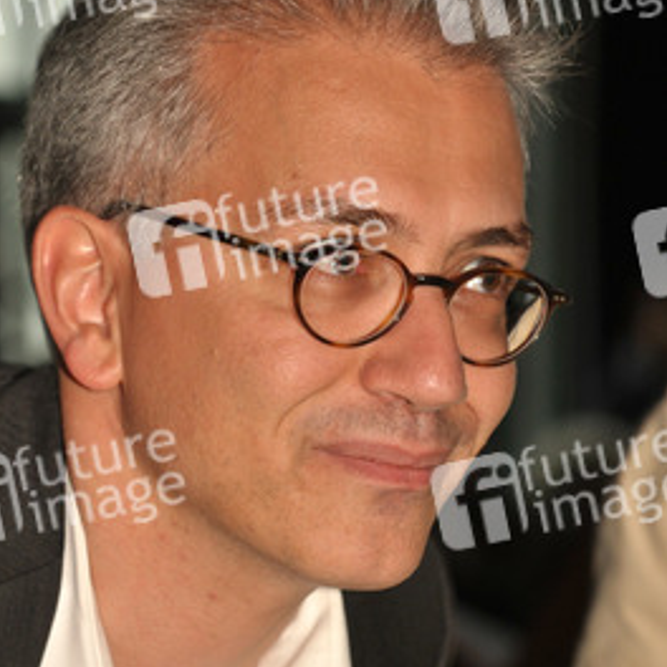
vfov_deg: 6.7
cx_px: 332
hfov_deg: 6.7
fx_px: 5682
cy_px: 364
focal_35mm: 261
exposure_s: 1/60
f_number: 5.6
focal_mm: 135
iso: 800
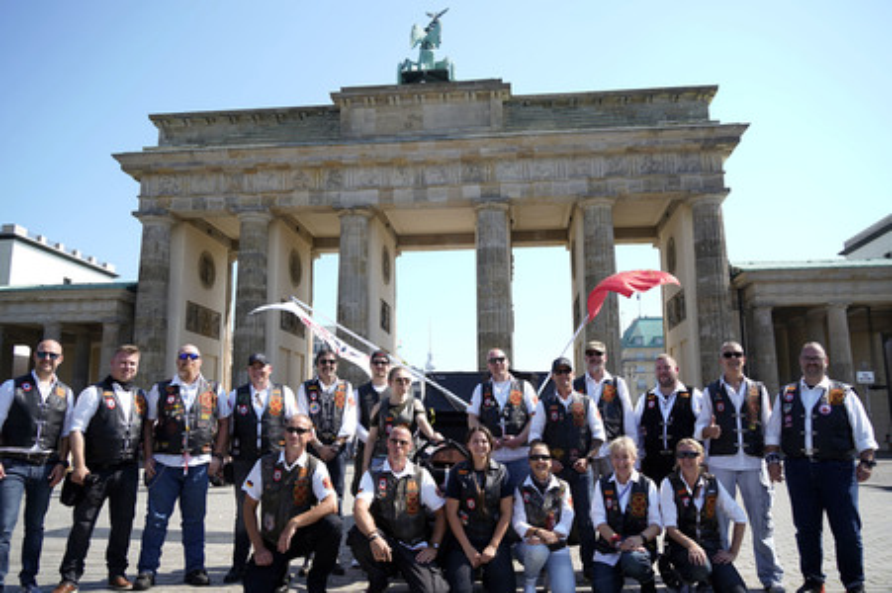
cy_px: 296
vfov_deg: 43.5
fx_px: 743
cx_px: 446
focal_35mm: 30
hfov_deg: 62.0
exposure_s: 1/200
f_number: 5.6
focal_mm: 30
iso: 64
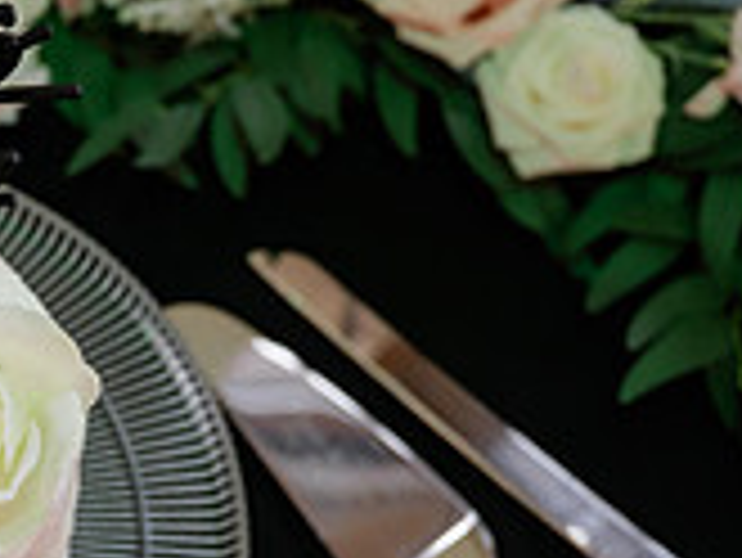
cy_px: 542
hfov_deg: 17.7
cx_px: -27
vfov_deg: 13.6
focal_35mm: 108
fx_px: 2317
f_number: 2.8
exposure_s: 1/100
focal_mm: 32
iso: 800
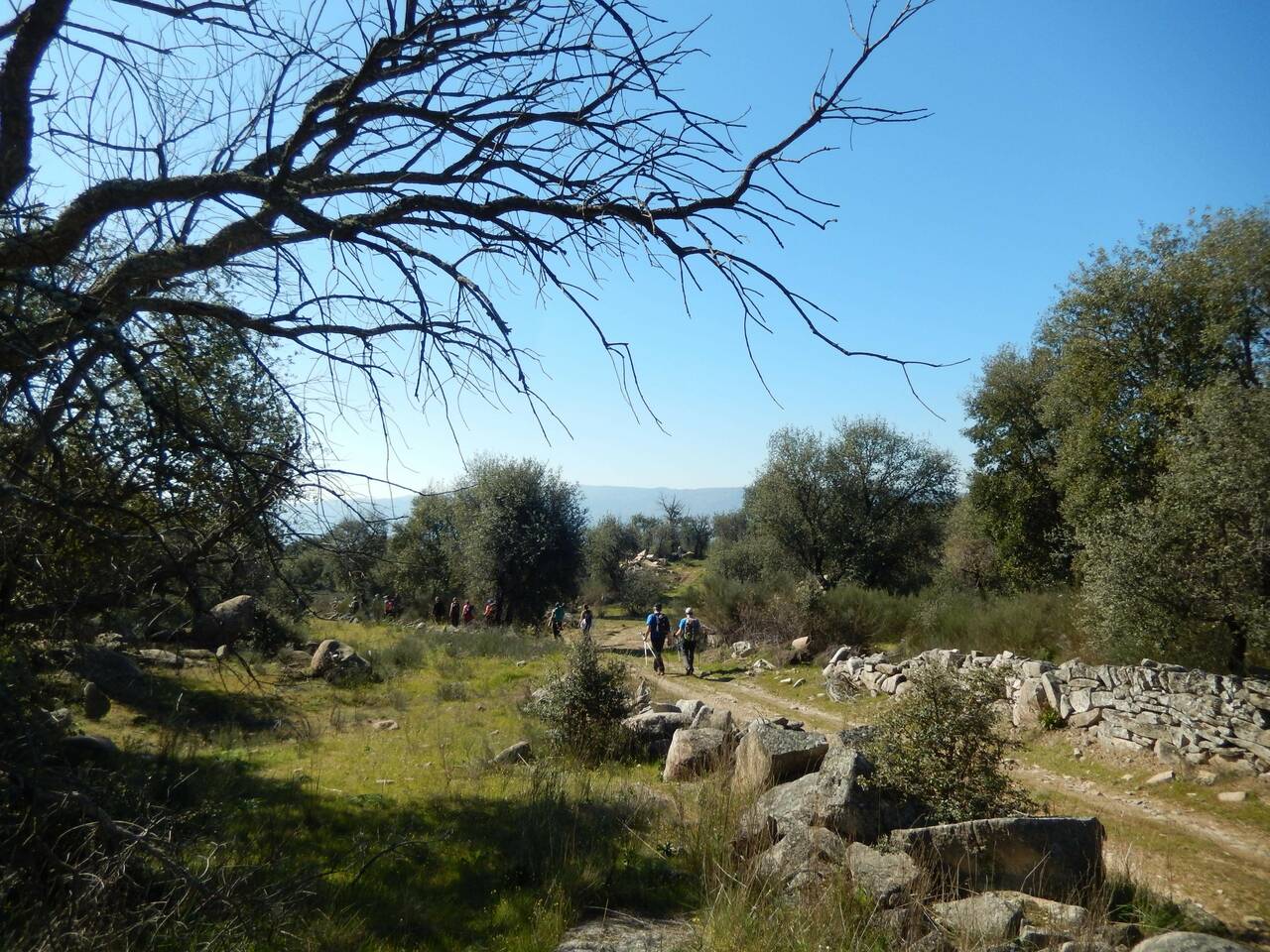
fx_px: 917
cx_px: 635
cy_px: 476
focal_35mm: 25
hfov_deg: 69.4
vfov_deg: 54.9
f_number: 3.4
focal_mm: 4.5
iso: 125
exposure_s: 1/1250
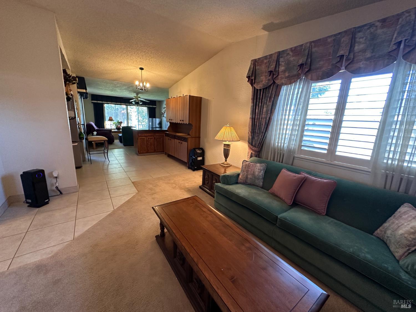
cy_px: 156
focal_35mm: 14
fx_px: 168
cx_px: 208
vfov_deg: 85.7
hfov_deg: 102.1
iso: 320
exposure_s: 1/60
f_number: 2.2
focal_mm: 2.22
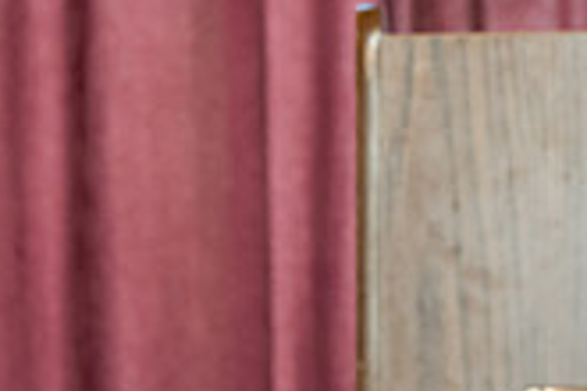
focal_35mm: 456
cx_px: 847
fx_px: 7435
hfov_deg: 4.5
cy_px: -180
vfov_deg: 3.0
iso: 1600
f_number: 3.2
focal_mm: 130
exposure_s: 1/200
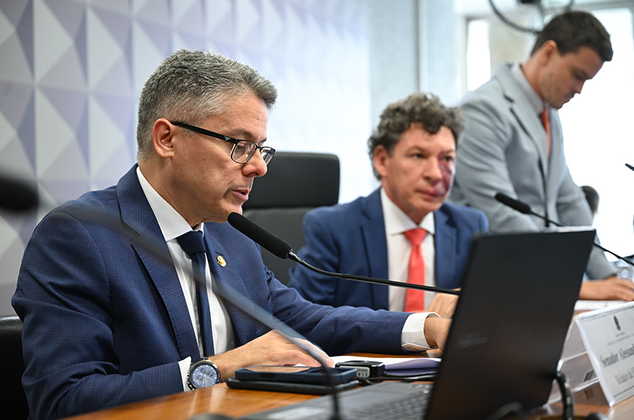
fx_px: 1125
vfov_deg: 21.2
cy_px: 210
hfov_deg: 31.5
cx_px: 317
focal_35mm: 64
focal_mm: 64
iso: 800
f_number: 3.2
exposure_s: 1/100
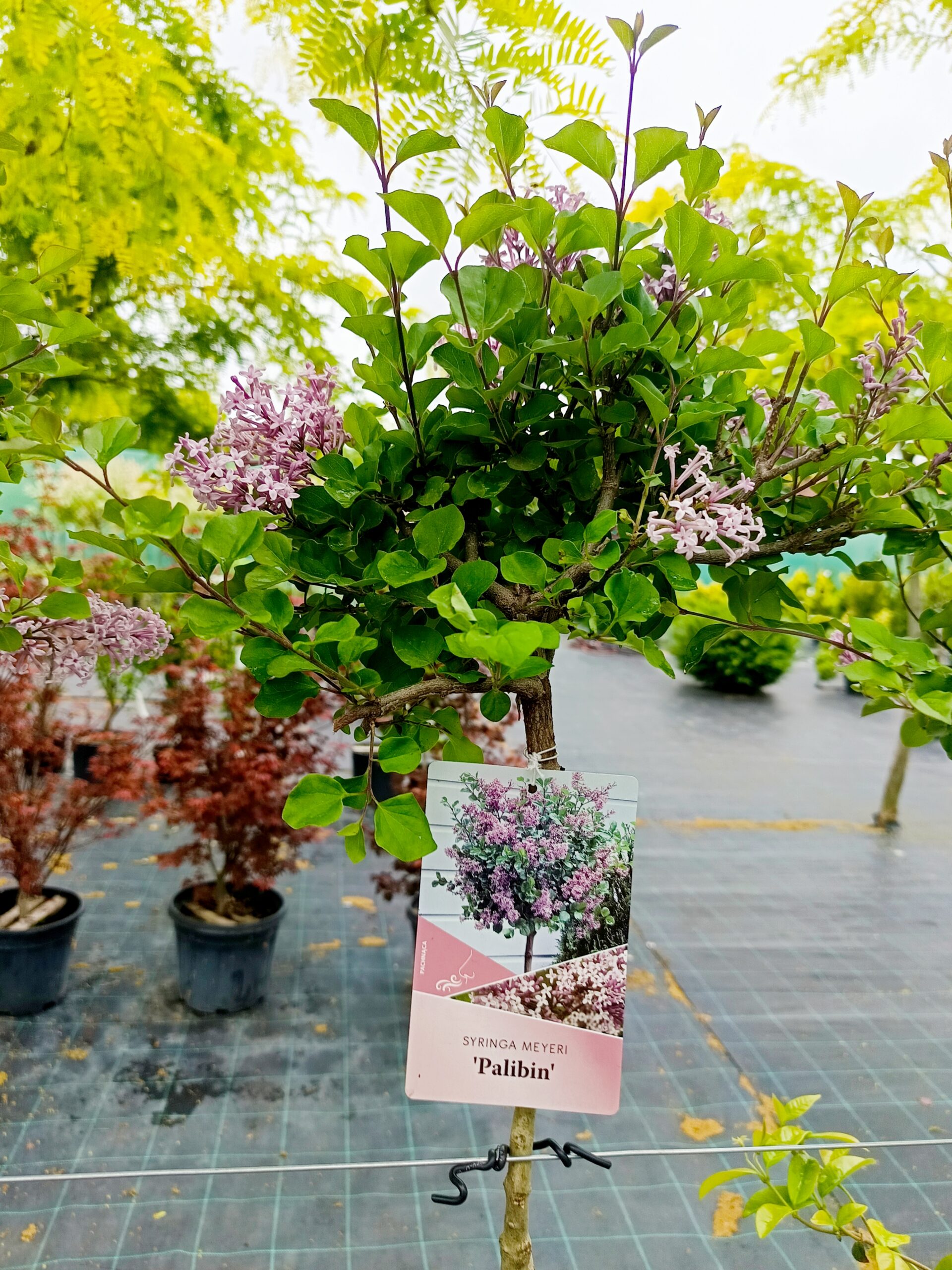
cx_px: 476
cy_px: 635
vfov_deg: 71.6
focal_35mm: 24
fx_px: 880
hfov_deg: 56.8
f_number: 1.7
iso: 50
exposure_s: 1/198
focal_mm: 5.31
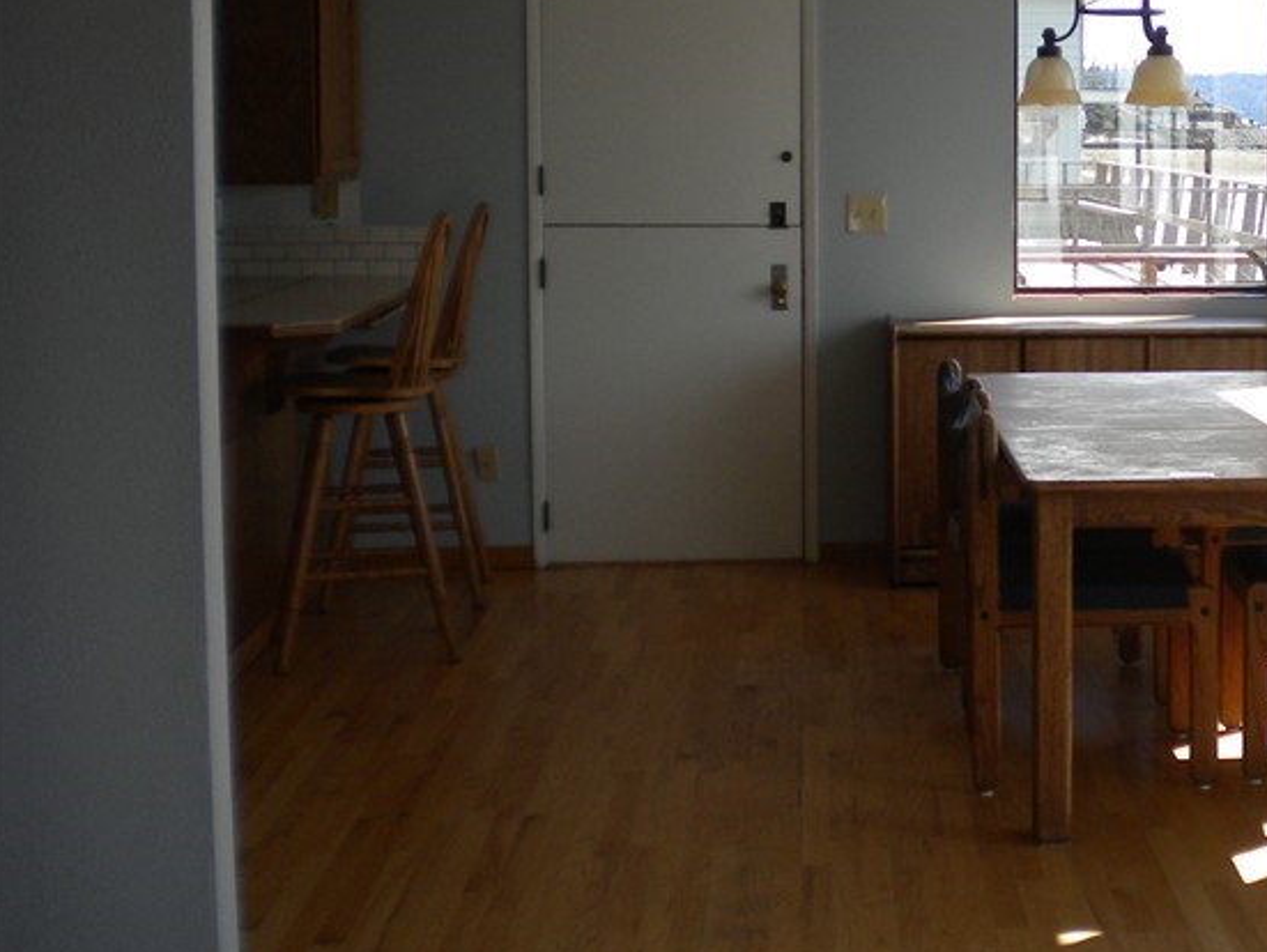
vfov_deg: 22.5
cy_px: 320
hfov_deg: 28.5
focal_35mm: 65
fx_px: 2381
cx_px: 1164
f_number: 3.1
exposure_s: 1/386
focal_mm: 6.3
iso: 89
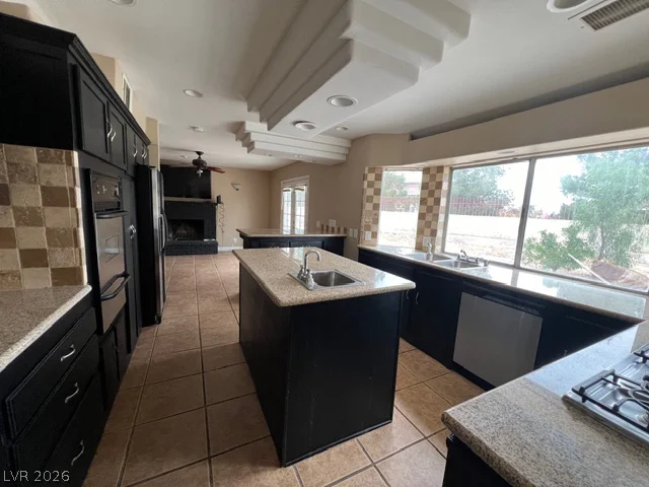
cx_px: 324
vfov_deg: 89.9
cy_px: 244
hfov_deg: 106.2
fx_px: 244
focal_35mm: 13
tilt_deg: -7.7
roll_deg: -3.2
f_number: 1.8
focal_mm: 1.57
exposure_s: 1/99
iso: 125
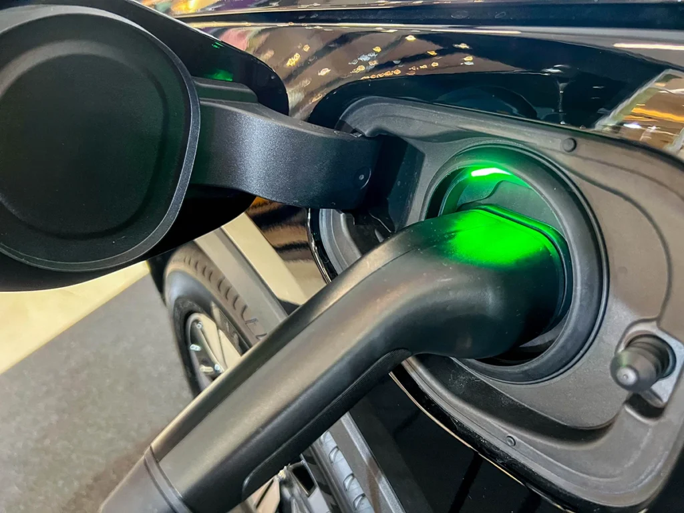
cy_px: 256
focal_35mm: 26
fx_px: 514
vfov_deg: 53.1
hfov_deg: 67.3
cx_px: 342
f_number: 1.5
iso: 400
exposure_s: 1/35
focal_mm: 5.7
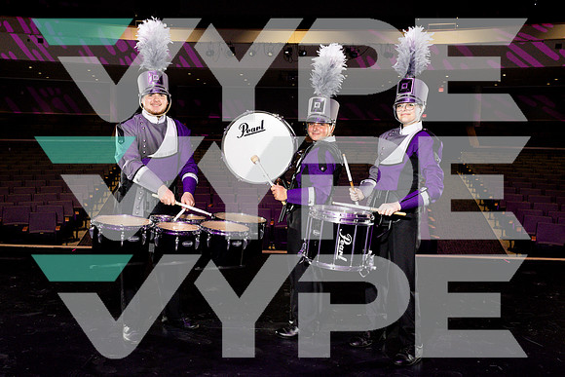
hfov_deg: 53.3
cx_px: 269
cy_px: 187
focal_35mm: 36
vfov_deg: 37.0
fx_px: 563
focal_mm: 33
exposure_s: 1/250
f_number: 8
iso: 3200
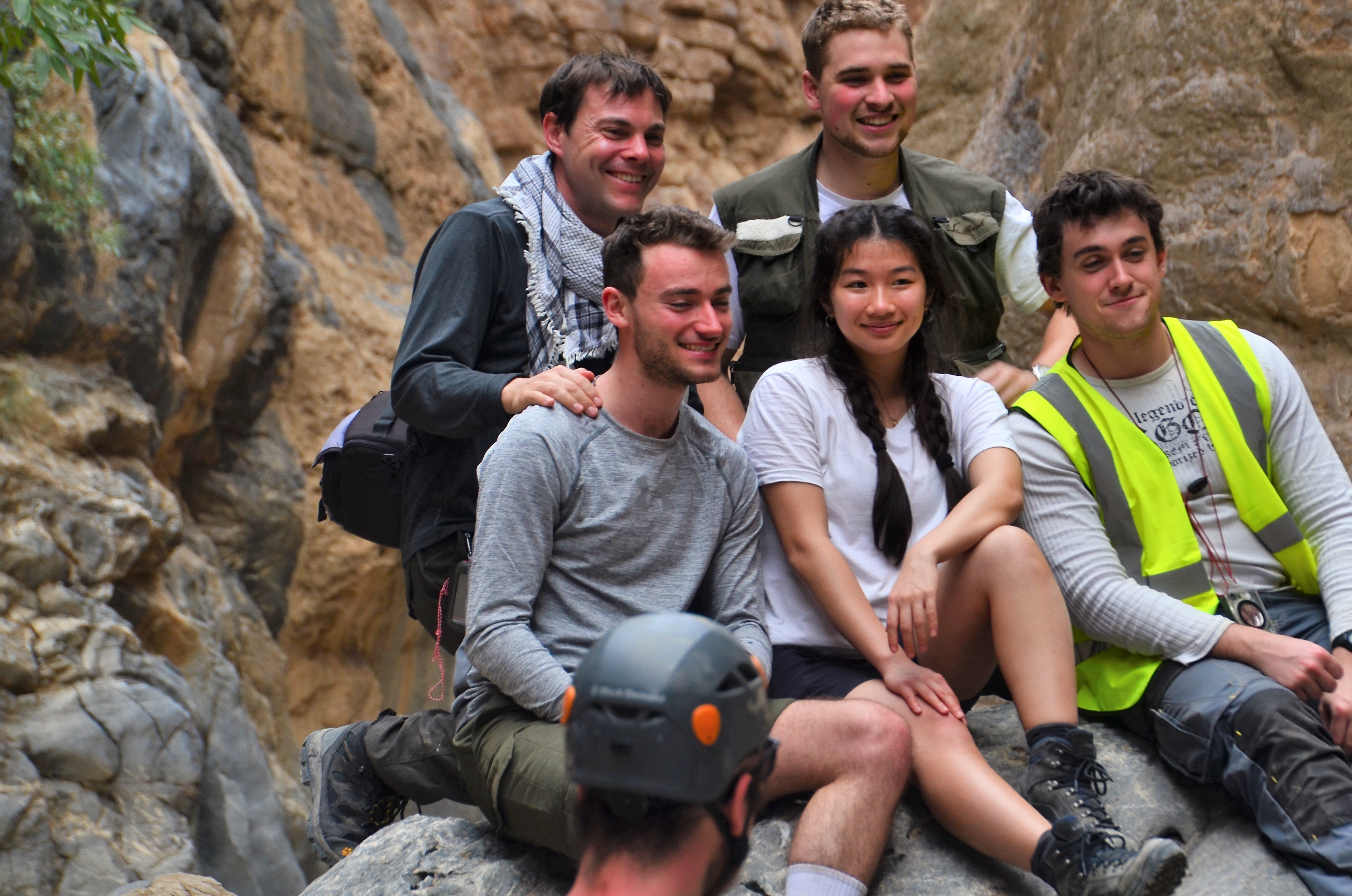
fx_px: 6208
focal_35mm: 166
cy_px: 367
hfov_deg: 12.4
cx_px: 805
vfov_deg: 8.2
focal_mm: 85
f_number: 5.6
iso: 125
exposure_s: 1/160
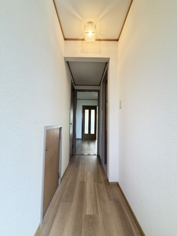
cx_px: 88
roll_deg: -0.6
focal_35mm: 14
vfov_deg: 102.1
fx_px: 95
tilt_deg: +2.6
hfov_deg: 85.7
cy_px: 118
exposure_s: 1/50
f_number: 2.2
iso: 320
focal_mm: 2.22
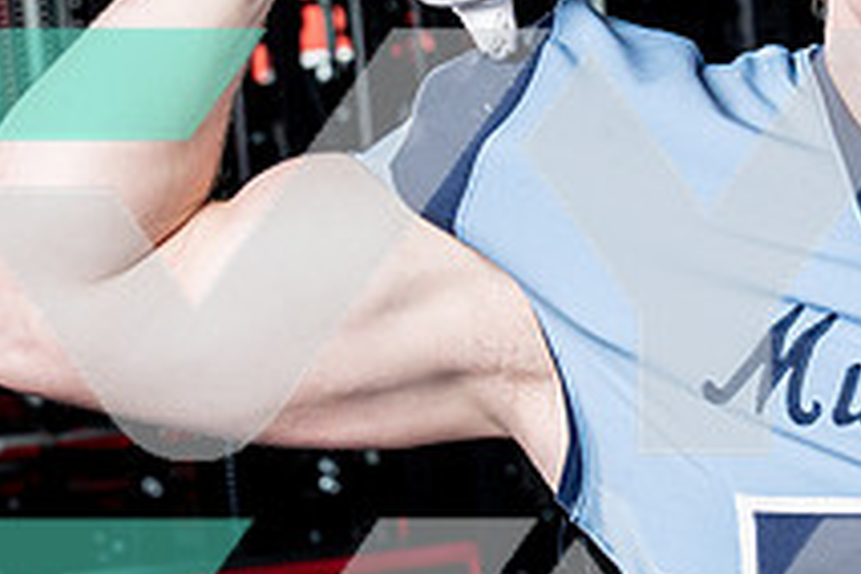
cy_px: 245
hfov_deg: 10.7
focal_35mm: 191
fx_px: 4568
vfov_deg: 7.2
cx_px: 873
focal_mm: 70
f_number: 8
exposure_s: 1/250
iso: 640
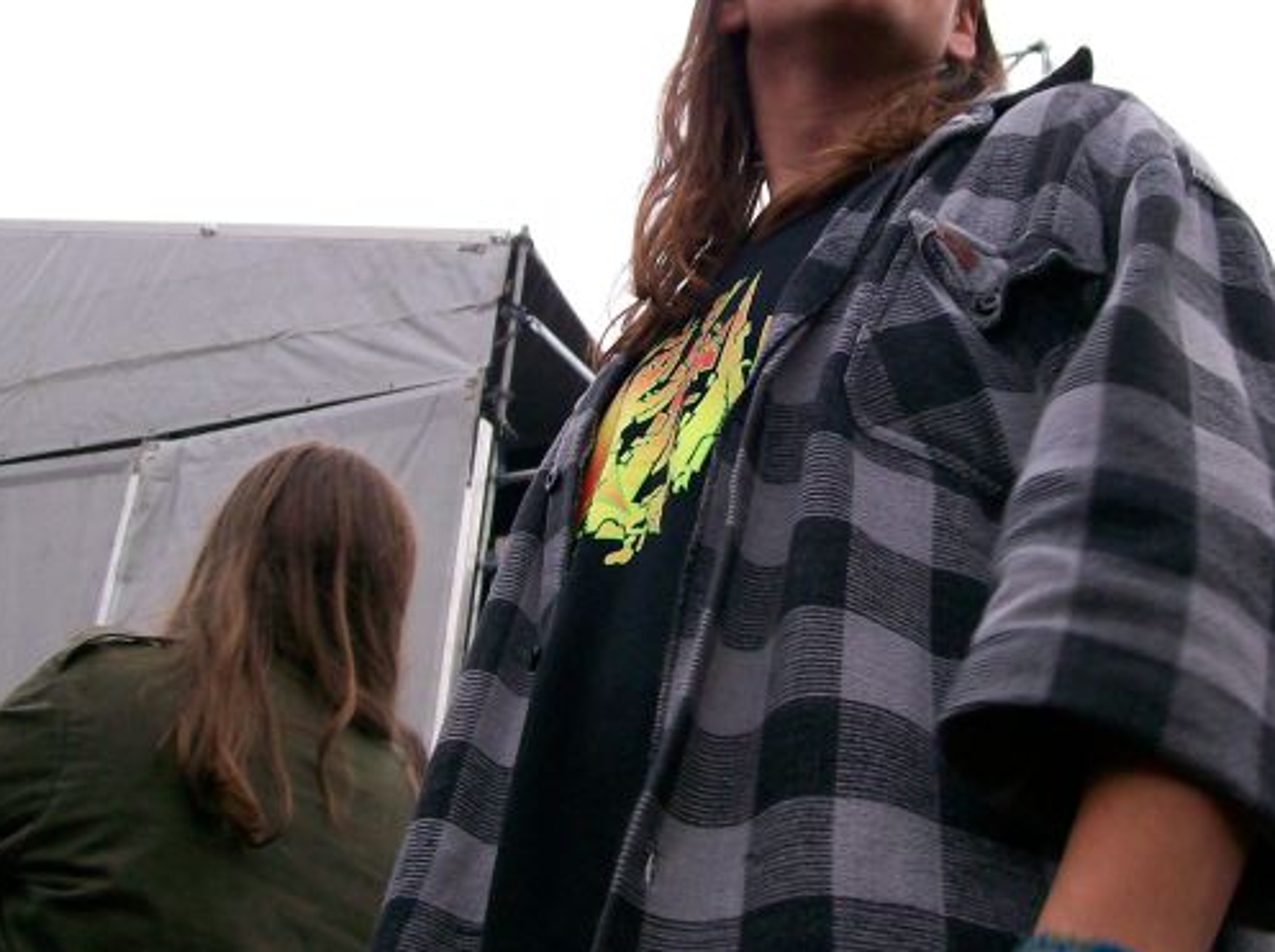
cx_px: 641
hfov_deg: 33.3
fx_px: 2133
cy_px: 349
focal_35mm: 58
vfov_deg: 25.1
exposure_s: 1/101
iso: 80
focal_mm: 6
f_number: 2.7
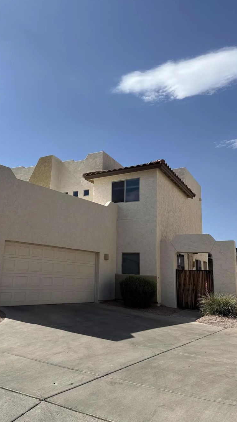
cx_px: 77
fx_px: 302
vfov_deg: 69.9
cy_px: 211
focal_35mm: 27
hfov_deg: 42.3
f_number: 1.78
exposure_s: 1/6173
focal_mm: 6.76
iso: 80
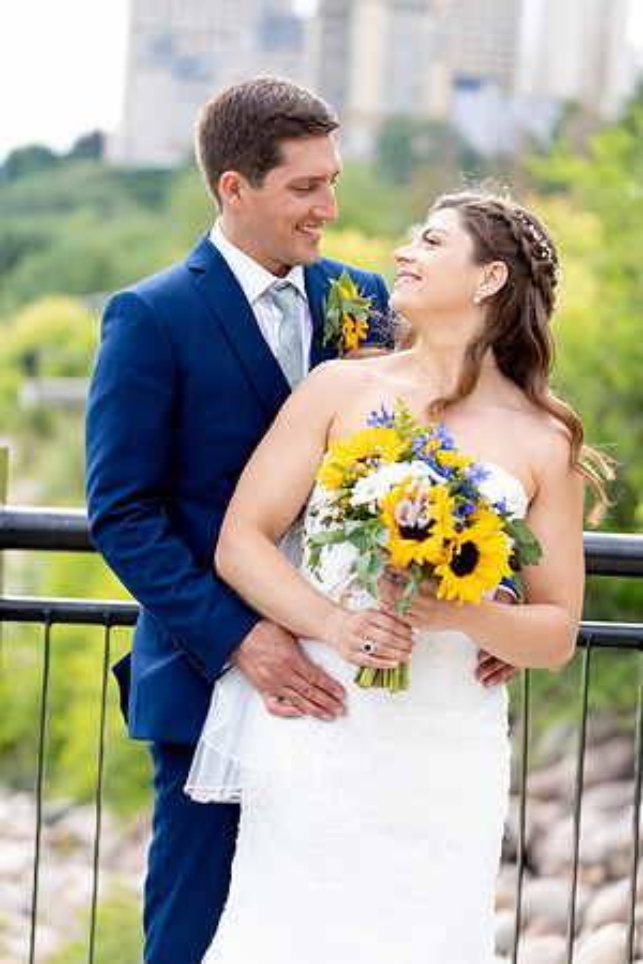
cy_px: 482
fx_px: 2384
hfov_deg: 15.4
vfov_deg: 22.9
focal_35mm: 89
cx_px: 322
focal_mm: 89
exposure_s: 1/320
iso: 80
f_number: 2.8
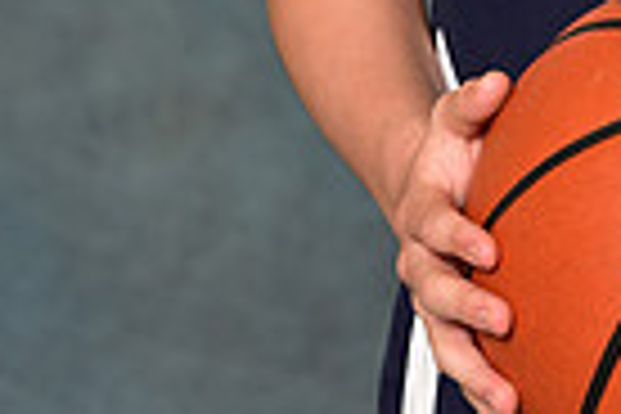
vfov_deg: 2.8
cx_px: 803
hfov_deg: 4.2
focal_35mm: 489
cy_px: -522
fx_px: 8435
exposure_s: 1/200
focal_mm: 116
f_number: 4.5
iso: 320
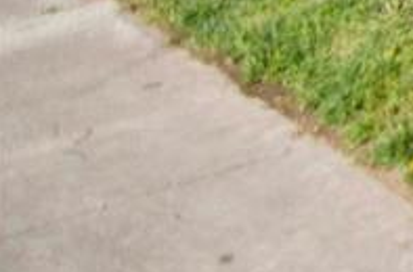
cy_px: -588
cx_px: 1568
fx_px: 1439
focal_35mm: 126
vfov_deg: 8.6
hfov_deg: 8.7
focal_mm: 11
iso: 320
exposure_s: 1/3200
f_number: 2.8
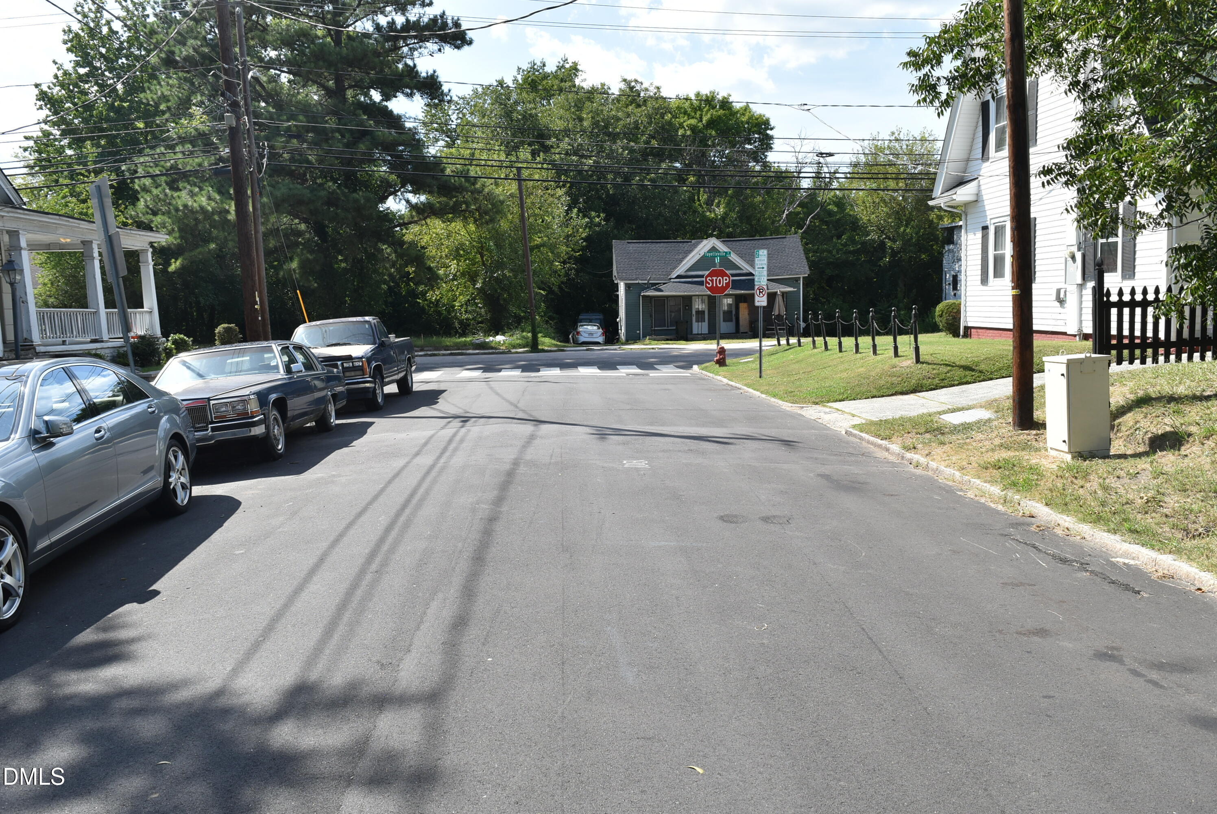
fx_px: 913
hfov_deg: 67.3
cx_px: 608
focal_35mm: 27
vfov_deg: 48.0
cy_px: 407
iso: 200
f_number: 9
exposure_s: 1/320
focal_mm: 18
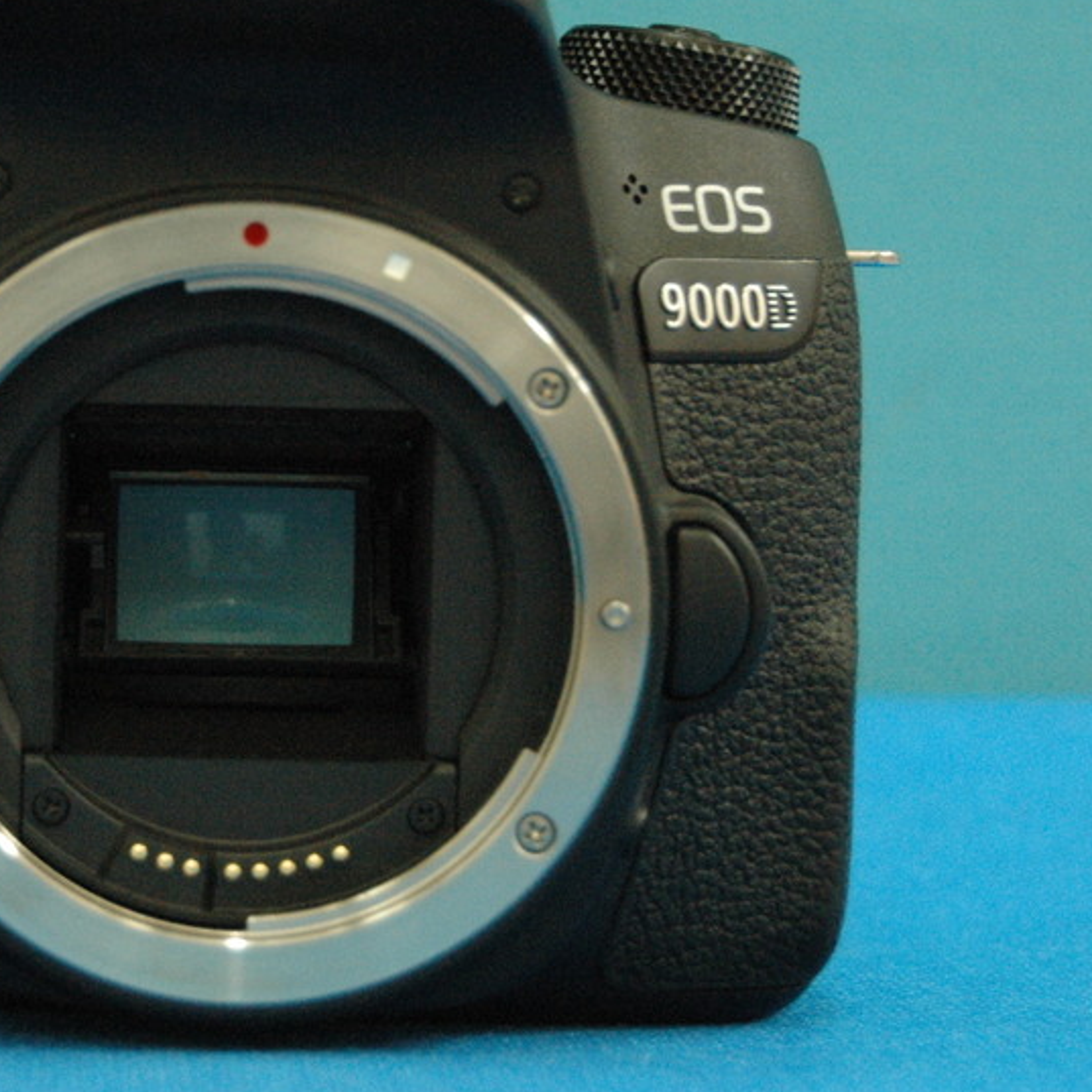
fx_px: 4675
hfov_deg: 13.2
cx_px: 148
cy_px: 411
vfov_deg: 13.3
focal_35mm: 131
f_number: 5.3
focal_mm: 46
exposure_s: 1/60
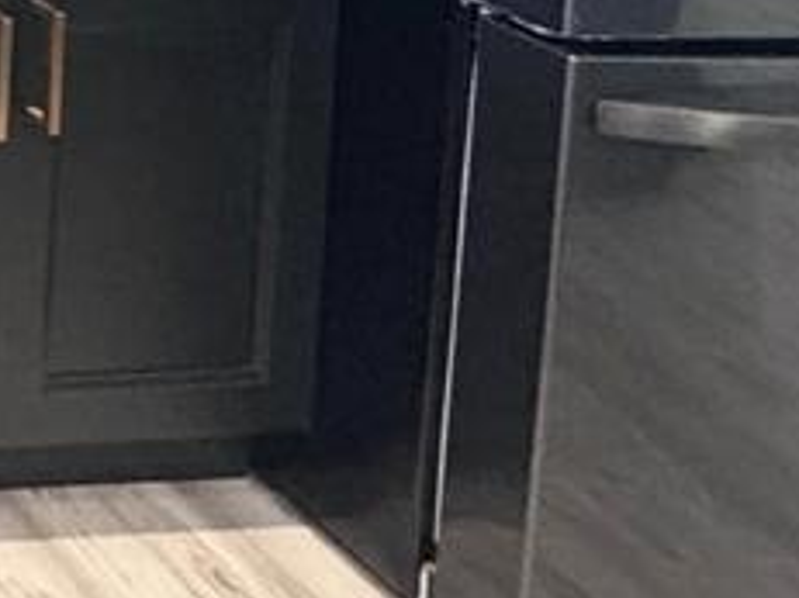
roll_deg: -0.9
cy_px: -612
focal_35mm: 62
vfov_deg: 17.1
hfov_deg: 17.2
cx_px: -948
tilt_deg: -3.1
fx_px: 1430
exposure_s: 1/60
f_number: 2.2
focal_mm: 2.22
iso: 400
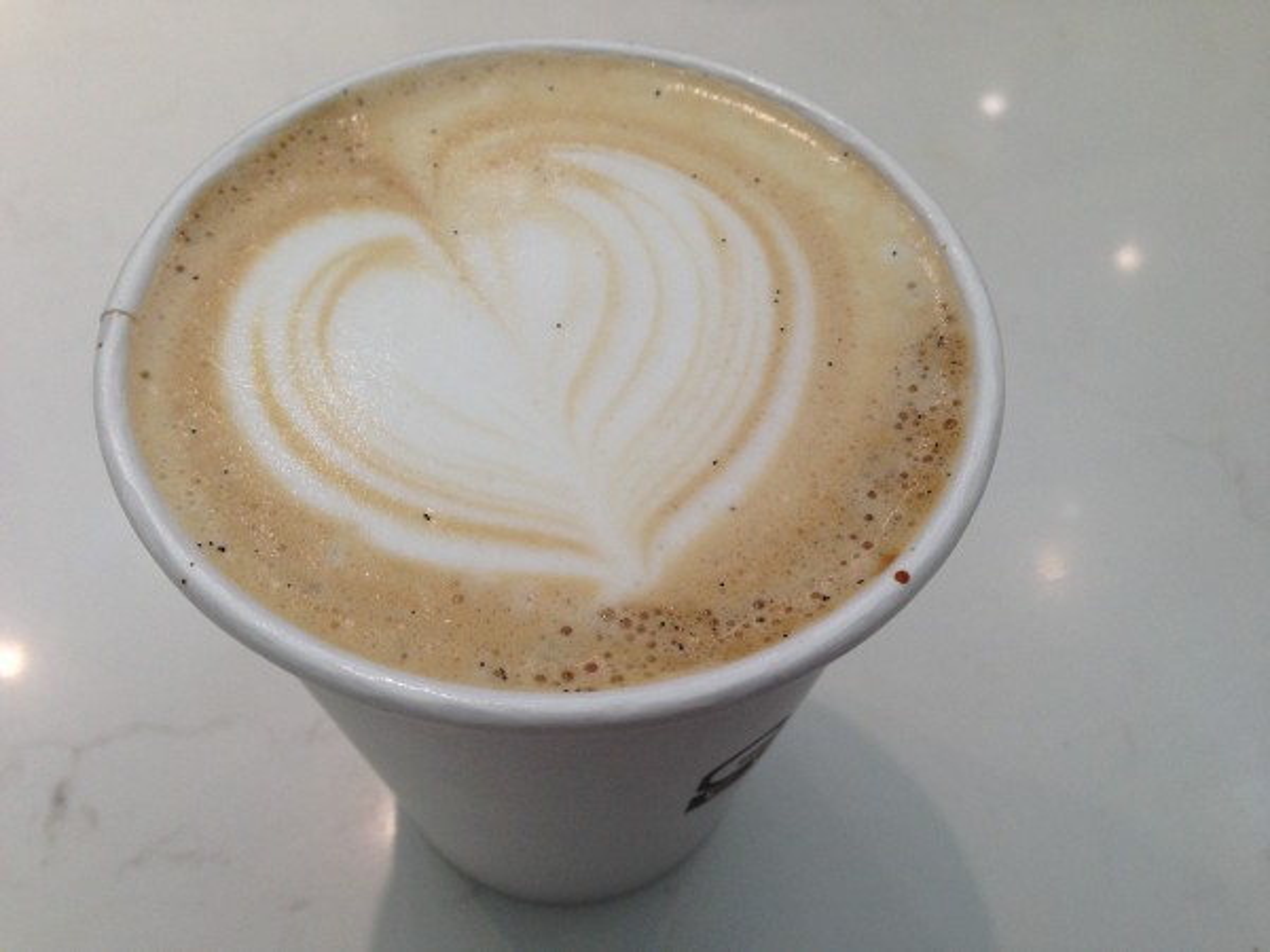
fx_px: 1211
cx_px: 635
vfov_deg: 42.9
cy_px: 476
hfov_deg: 55.4
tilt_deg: -55.9
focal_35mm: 33
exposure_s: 1/120
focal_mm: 4.12
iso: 80
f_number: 2.4
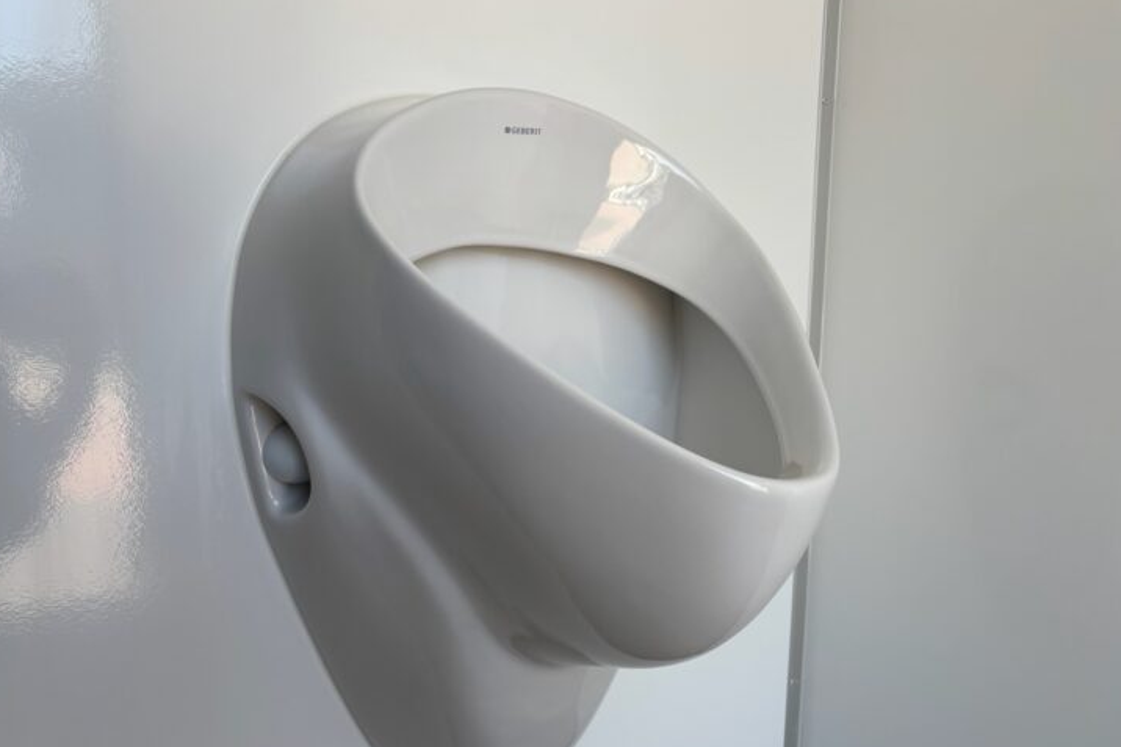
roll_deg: +0.5
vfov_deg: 44.8
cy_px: 435
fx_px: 903
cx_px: 534
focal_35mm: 29
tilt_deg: -7.9
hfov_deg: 63.6
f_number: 1.6
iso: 50
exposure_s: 1/334
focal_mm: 5.96
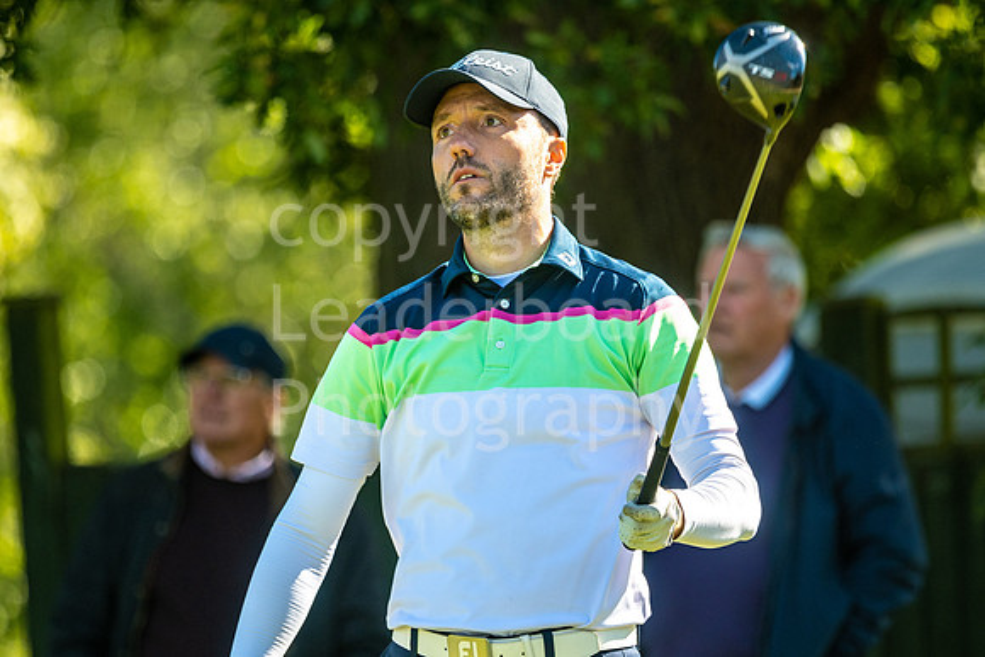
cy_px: 359
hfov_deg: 4.1
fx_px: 13669
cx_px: 442
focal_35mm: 499
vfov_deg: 2.8
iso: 200
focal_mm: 300
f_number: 4
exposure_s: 1/800
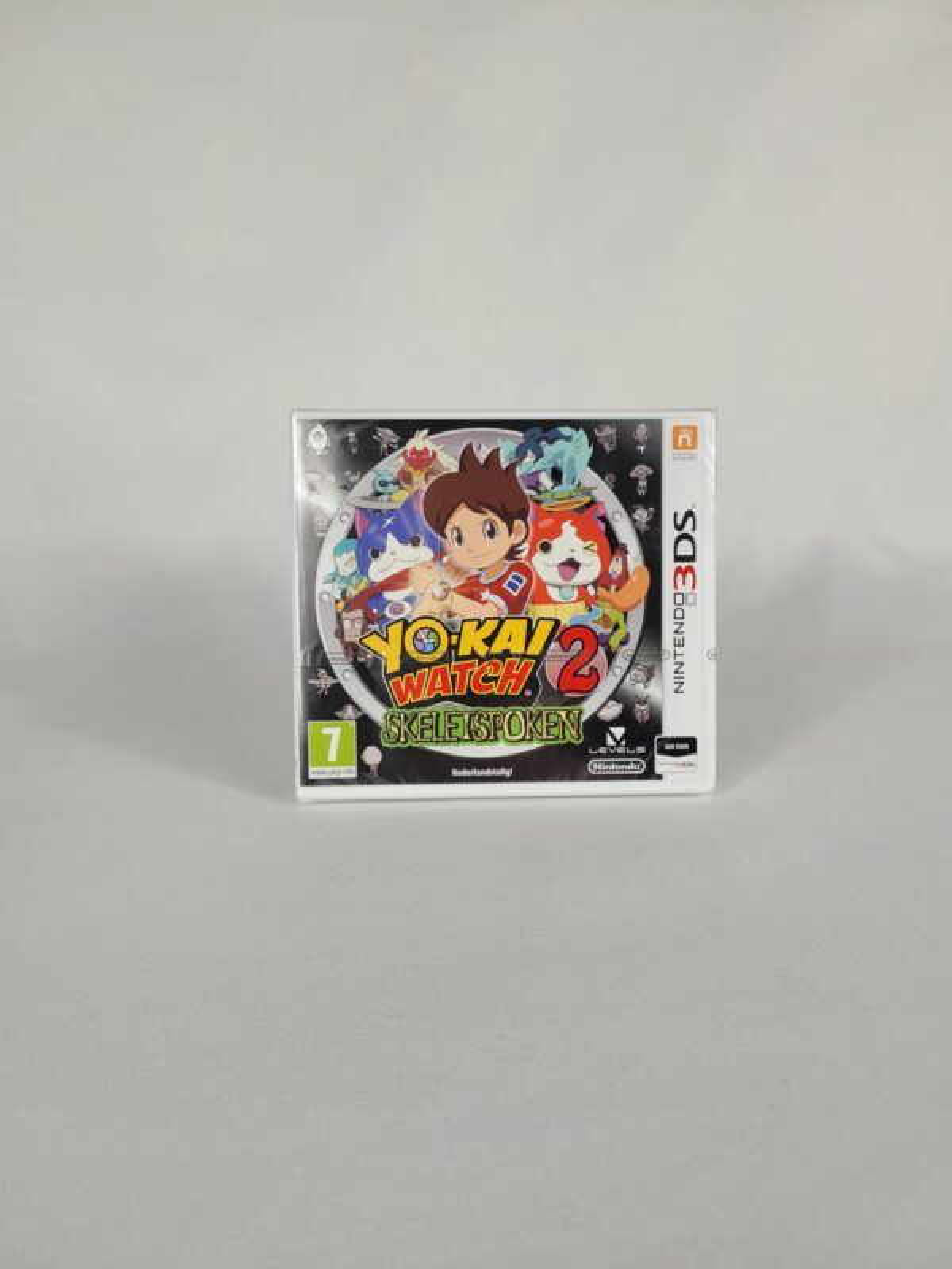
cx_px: 476
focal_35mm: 26
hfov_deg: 53.1
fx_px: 953
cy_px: 634
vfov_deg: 67.3
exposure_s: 1/324
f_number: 1.8
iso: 40
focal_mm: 5.4
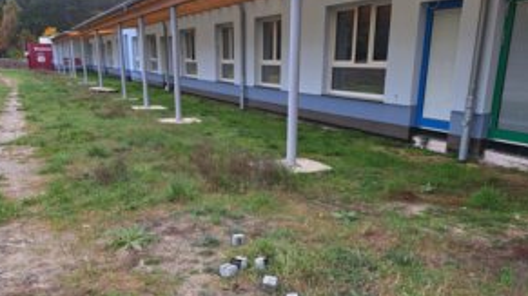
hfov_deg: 55.3
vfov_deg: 32.1
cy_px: 225
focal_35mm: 36
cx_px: 259
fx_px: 504
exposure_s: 1/198
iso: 50
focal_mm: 5.23
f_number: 1.8
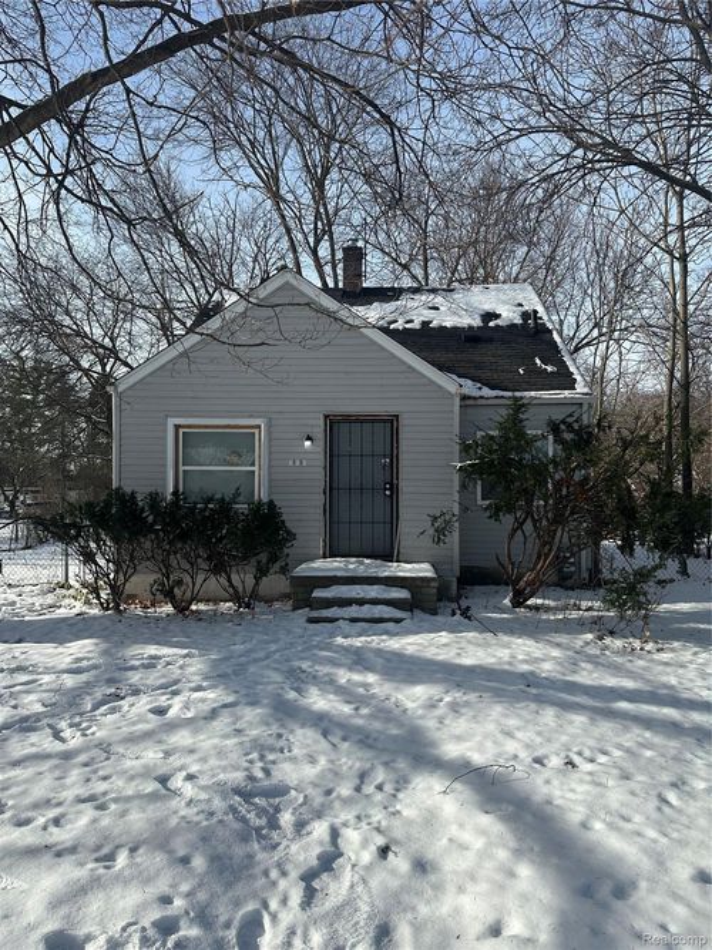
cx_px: 356
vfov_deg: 71.6
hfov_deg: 56.8
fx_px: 658
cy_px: 475
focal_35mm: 24
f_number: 1.78
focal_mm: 6.86
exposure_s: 1/4762
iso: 80
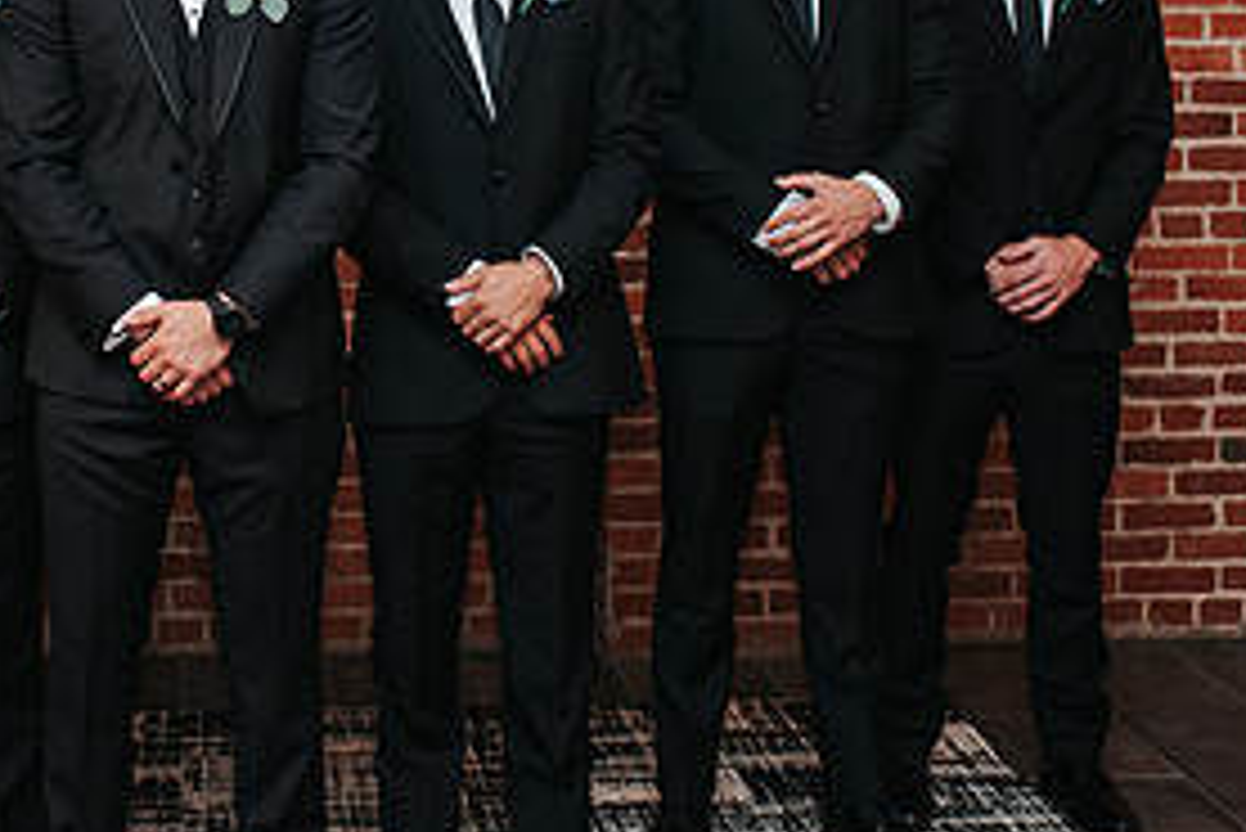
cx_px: 268
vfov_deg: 17.8
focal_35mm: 76
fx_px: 2632
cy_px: 194
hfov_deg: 26.2
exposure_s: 1/125
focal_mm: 35
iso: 1000
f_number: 2.8
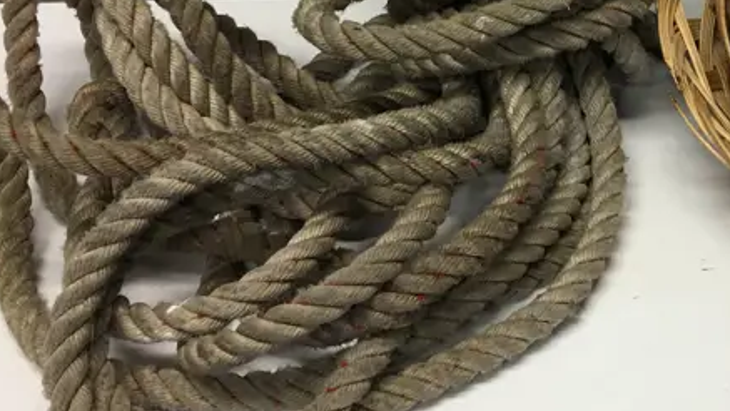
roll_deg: -0.6
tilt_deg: -30.1
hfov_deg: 26.8
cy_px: -3
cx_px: 752
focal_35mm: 74
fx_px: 1433
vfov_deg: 16.0
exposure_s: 1/33
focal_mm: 4.15
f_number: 2.2
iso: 40
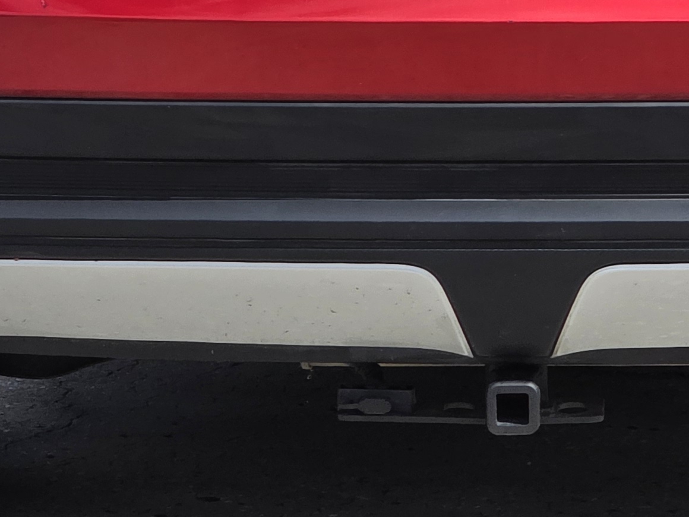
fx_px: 4737
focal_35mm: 238
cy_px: -89
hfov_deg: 8.3
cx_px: 423
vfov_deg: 6.2
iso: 50
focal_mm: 7.9
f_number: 2.4
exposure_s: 1/3075
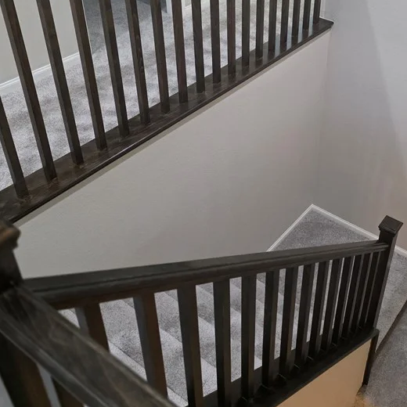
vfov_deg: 41.2
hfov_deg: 41.0
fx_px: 532
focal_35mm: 40
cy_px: 131
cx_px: 288
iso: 1000
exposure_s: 1/120
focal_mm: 6.3
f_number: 1.7
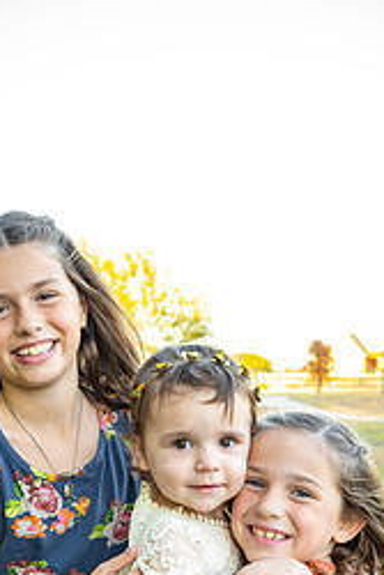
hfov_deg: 21.6
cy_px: 506
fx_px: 1007
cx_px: 170
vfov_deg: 30.6
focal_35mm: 63
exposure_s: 1/100
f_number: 6.3
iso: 500
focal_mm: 35
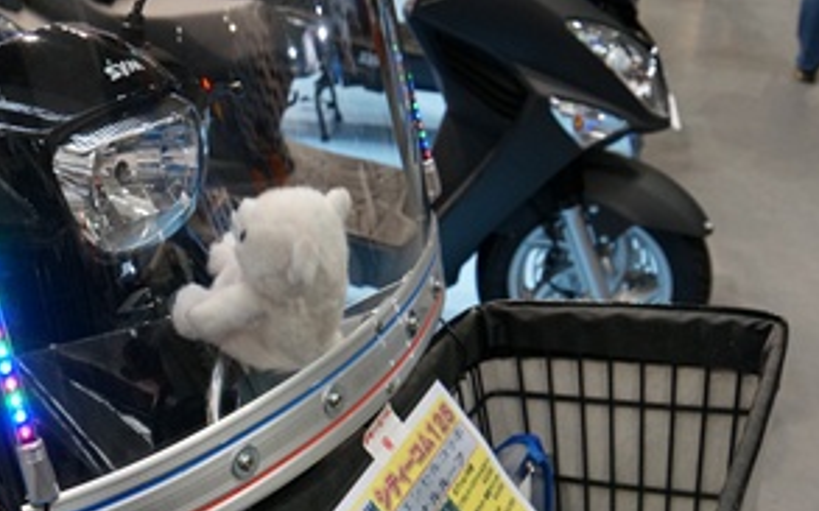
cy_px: 353
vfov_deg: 28.3
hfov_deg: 43.5
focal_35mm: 45
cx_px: 246
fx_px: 1004
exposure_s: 1/60
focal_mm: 18
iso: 800
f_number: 4
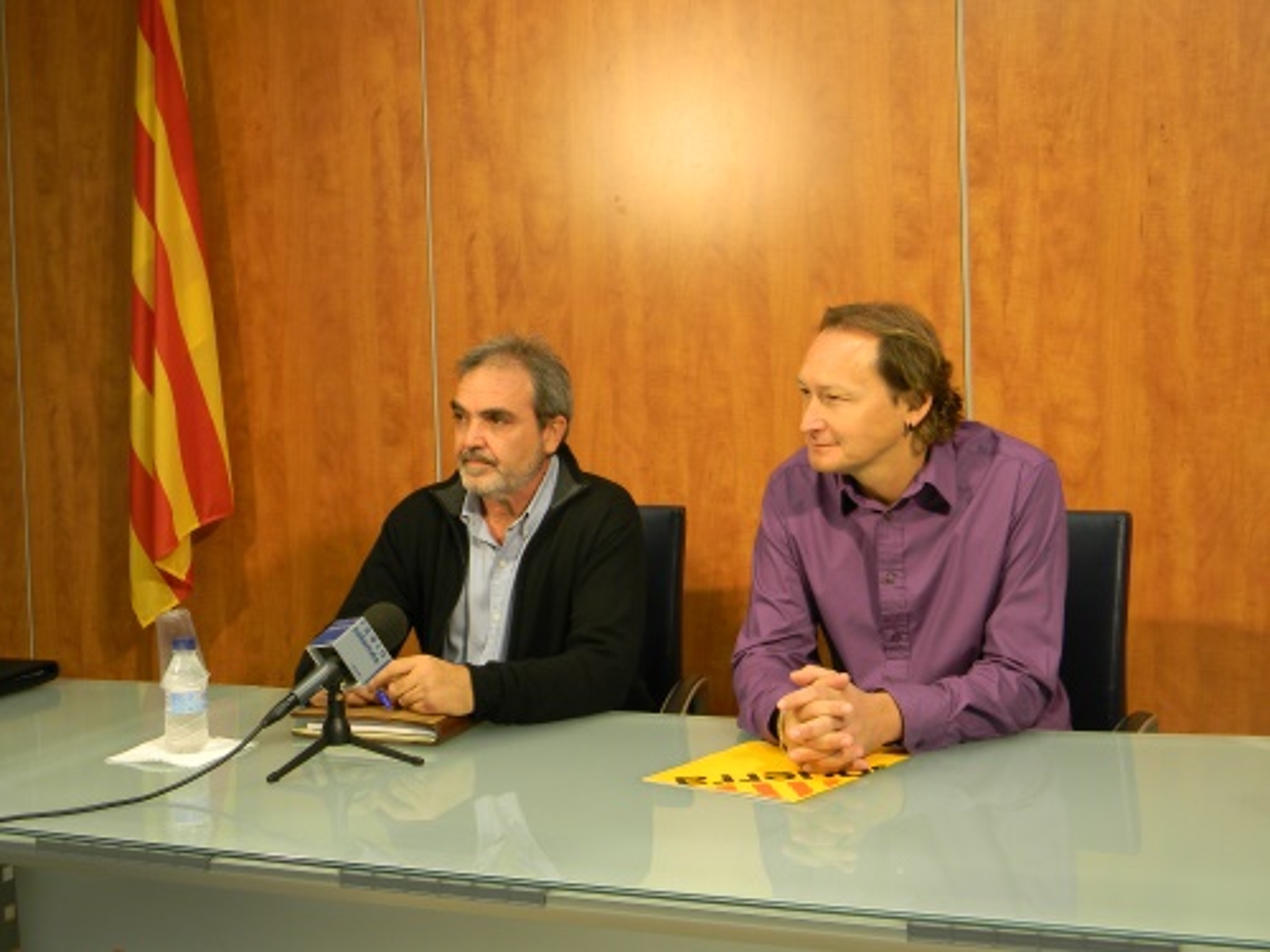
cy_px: 476
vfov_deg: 35.1
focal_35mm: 41
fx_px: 1504
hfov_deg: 45.8
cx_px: 635
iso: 126
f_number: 3.8
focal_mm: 7.3
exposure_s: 1/30
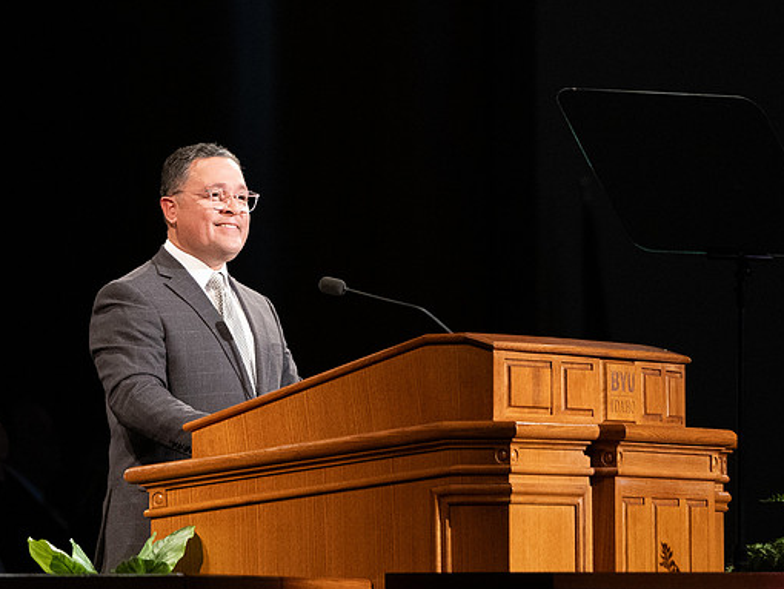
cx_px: 210
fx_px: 9472
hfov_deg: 4.7
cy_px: 137
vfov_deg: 3.6
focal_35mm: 418
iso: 3200
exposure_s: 1/250
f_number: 3.5
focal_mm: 180
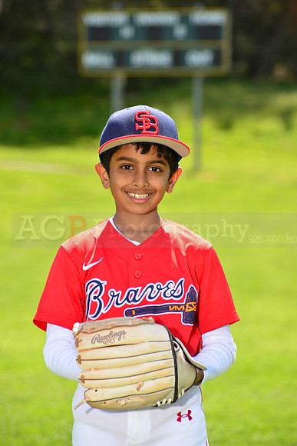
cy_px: 223
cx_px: 148
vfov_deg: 10.3
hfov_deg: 6.9
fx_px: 2473
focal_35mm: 200
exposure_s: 1/250
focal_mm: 200
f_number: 8
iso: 200
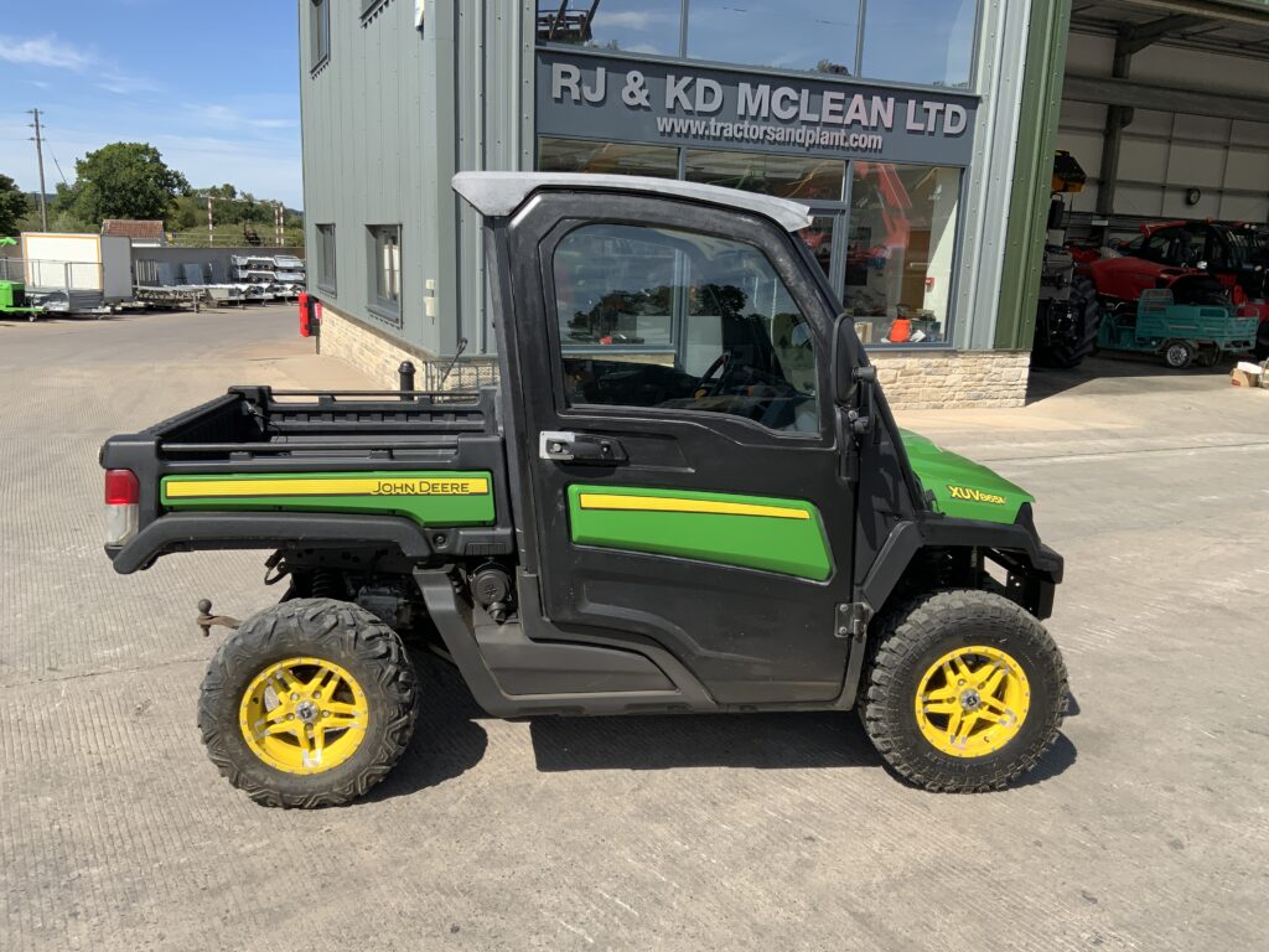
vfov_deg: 48.2
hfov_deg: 61.7
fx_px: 1063
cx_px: 634
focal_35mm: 29
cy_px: 476
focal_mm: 3
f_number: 1.8
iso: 16
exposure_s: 1/1490
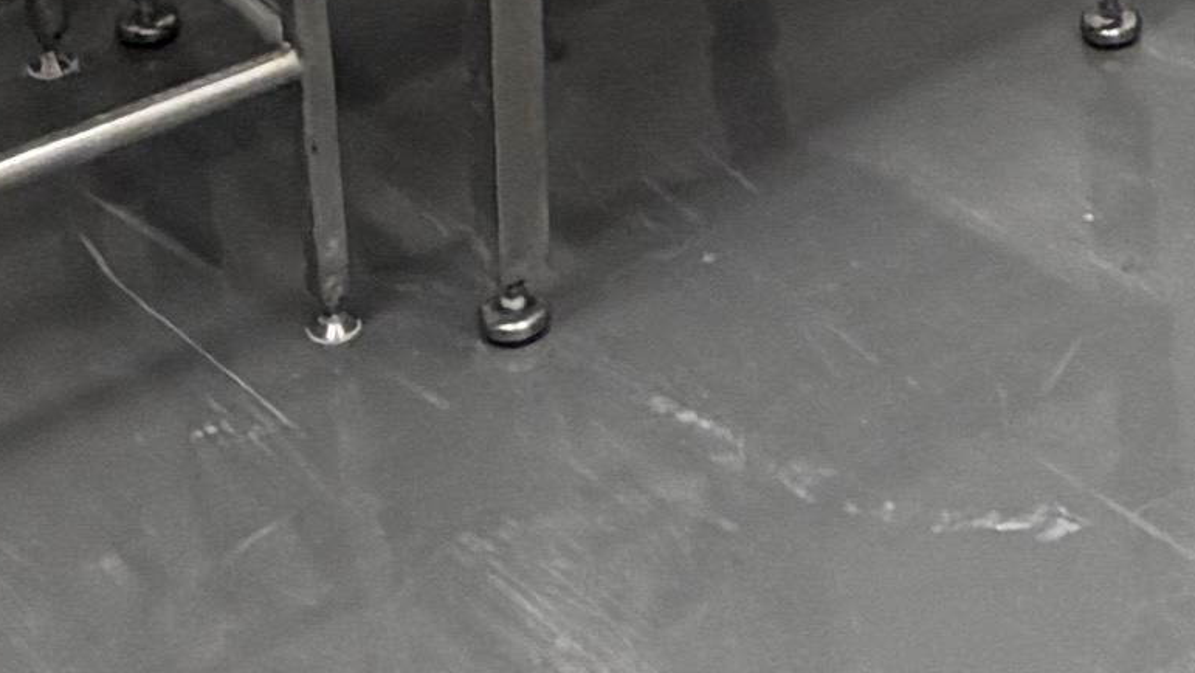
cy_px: -695
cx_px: 1454
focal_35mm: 113
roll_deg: -0.5
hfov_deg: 18.0
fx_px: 3581
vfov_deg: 9.9
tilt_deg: -19.3
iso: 200
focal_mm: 2.22
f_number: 2.2
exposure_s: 1/121
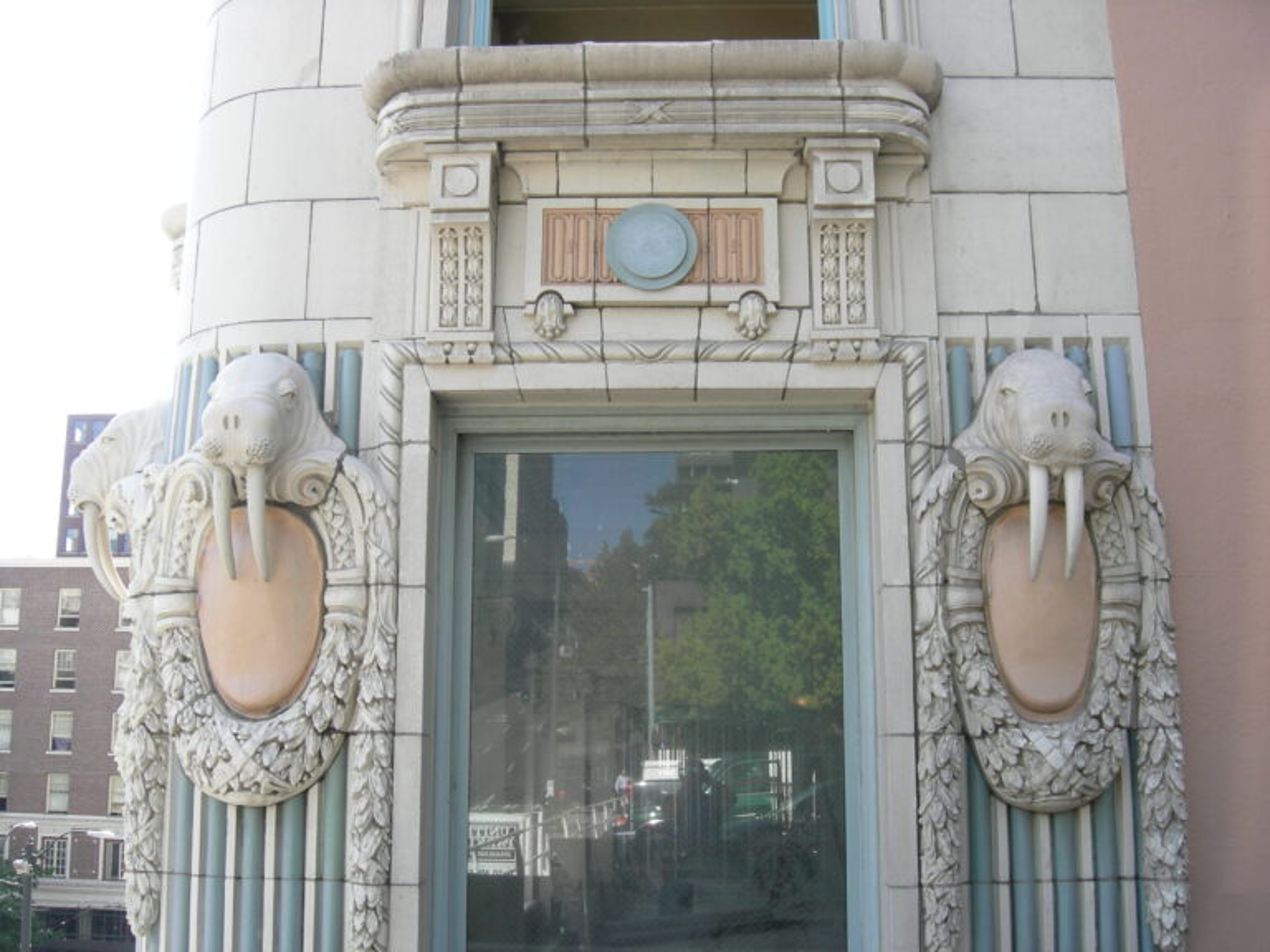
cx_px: 635
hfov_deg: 51.4
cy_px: 476
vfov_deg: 39.7
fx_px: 1321
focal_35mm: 36
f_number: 4.3
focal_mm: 7.5
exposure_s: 1/99
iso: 64
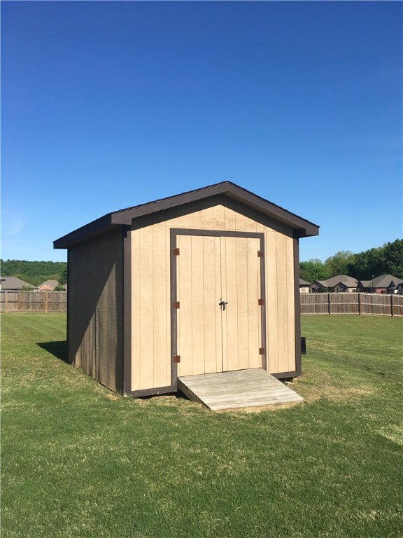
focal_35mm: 29
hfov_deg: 48.2
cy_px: 269
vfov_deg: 61.7
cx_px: 202
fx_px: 450
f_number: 2.2
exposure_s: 1/1832
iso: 25
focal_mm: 4.15
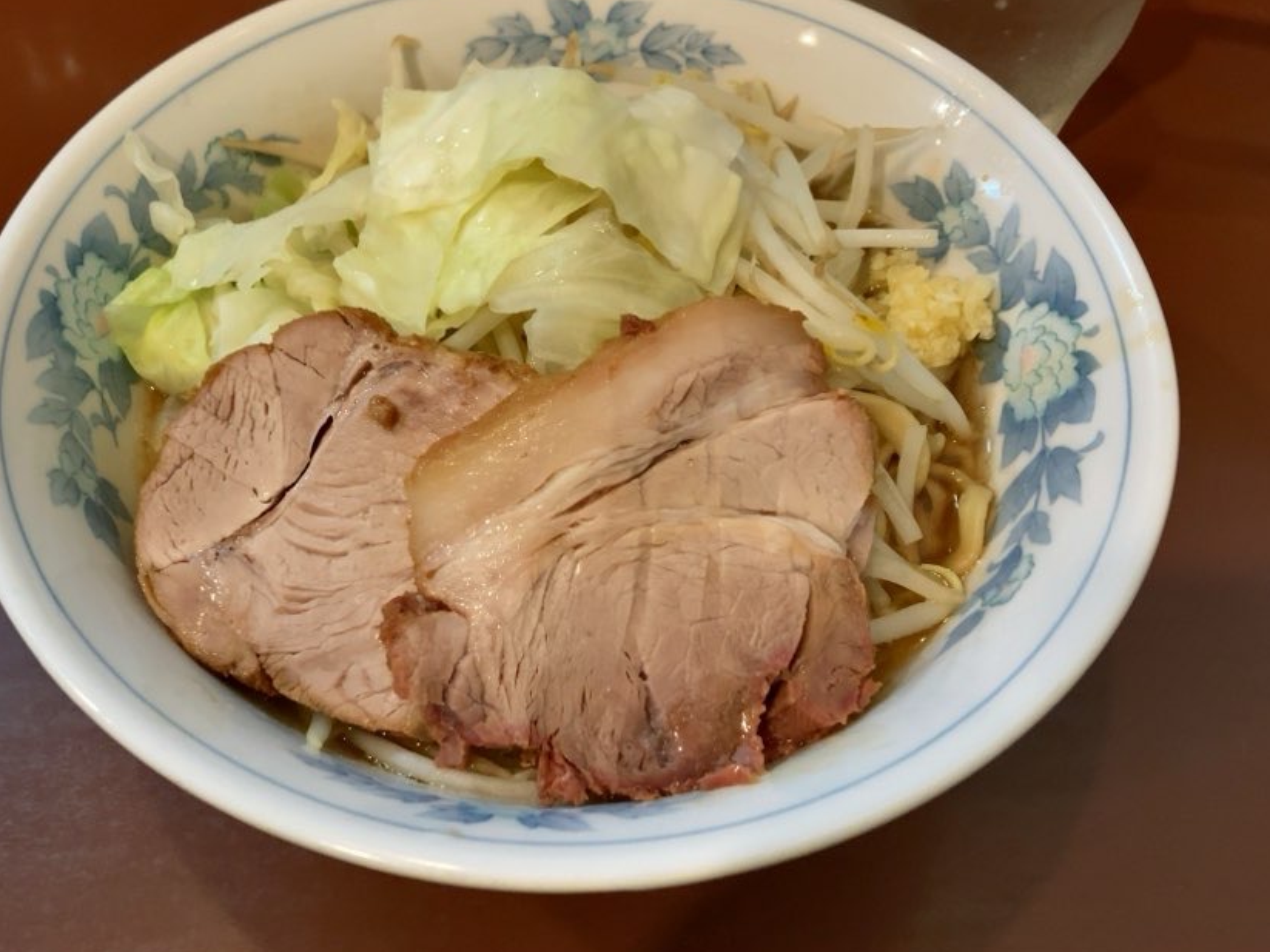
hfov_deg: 53.7
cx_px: 521
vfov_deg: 41.7
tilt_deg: -52.0
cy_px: 416
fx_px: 1247
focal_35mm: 34
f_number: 1.8
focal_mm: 3.99
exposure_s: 1/50
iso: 160
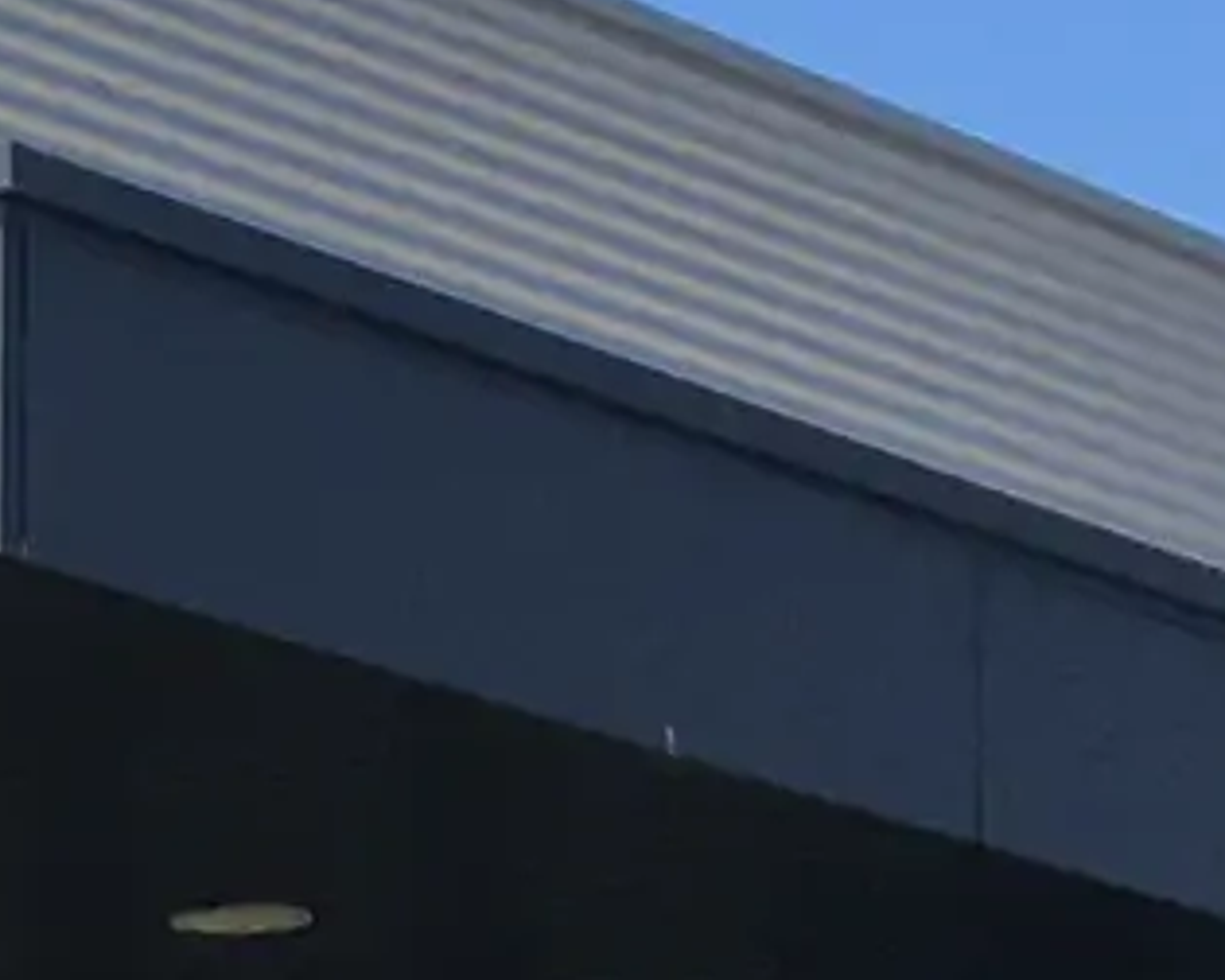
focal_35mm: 230
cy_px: 1610
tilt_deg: +5.6
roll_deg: -0.8
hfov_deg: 7.6
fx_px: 8339
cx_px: -2108
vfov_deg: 6.6
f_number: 2.2
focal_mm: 4.15
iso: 25
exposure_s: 1/1399
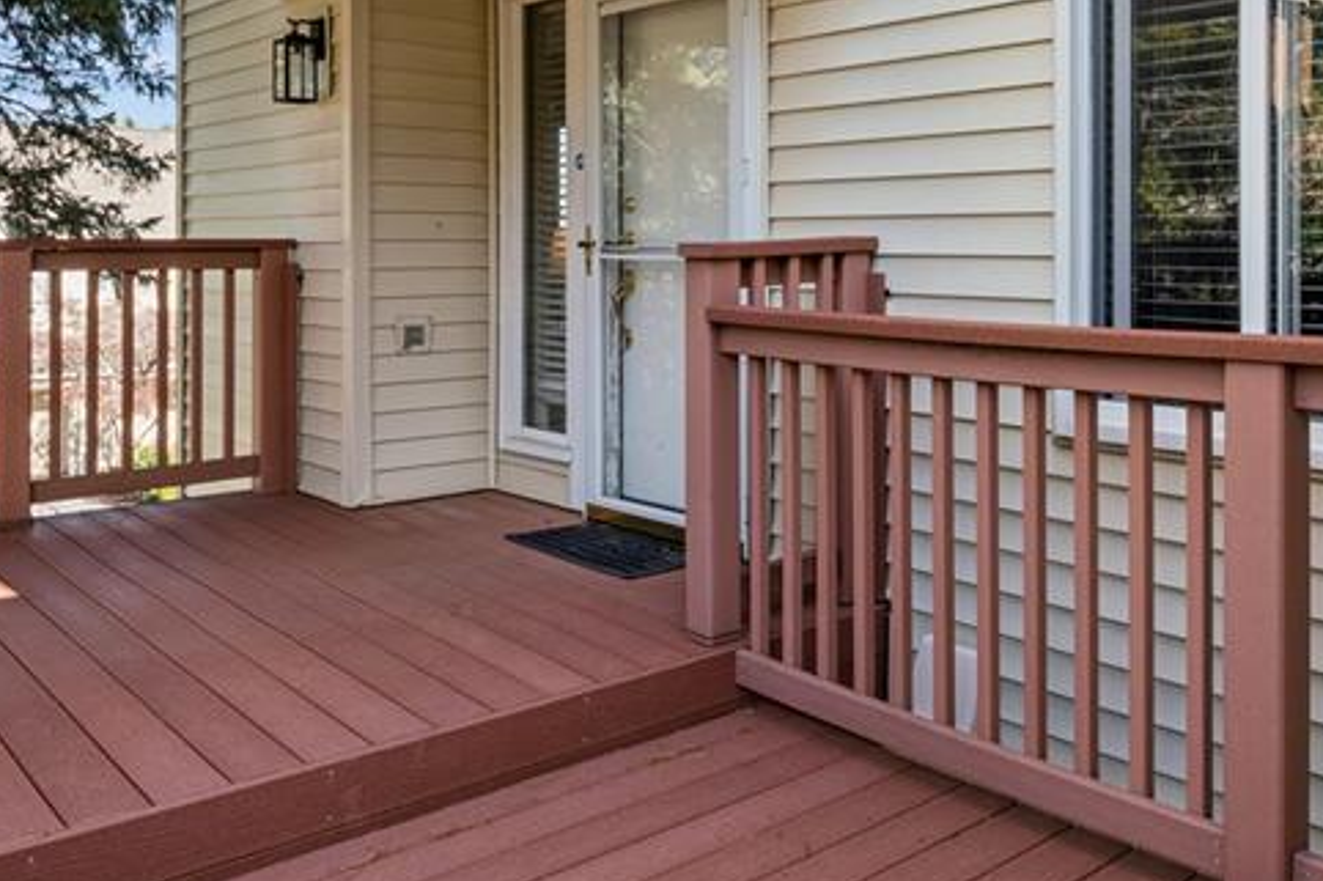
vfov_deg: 38.1
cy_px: 272
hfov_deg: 55.1
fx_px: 1257
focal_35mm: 34
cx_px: 801
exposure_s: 1/5
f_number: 22
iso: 100
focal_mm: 16.1
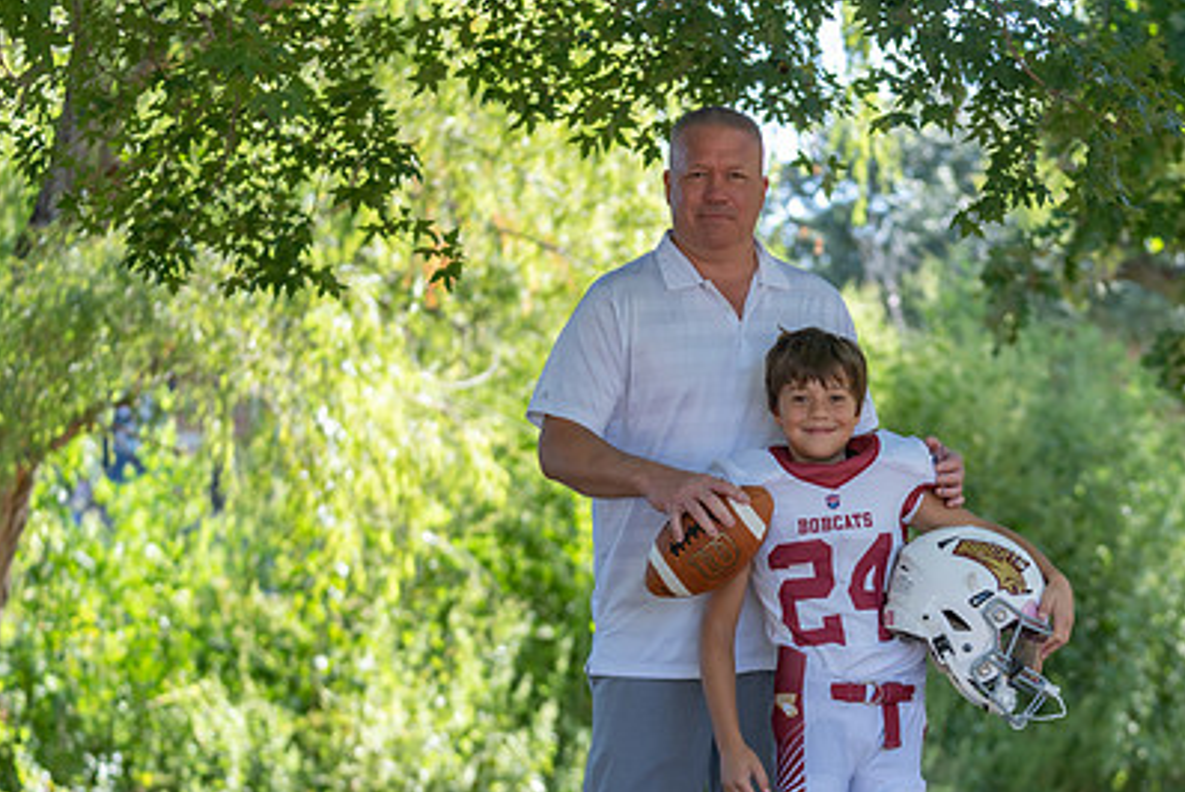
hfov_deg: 20.0
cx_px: 765
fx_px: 3360
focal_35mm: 102
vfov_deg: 13.4
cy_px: 570
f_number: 2.8
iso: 160
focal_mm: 70
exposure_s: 1/320
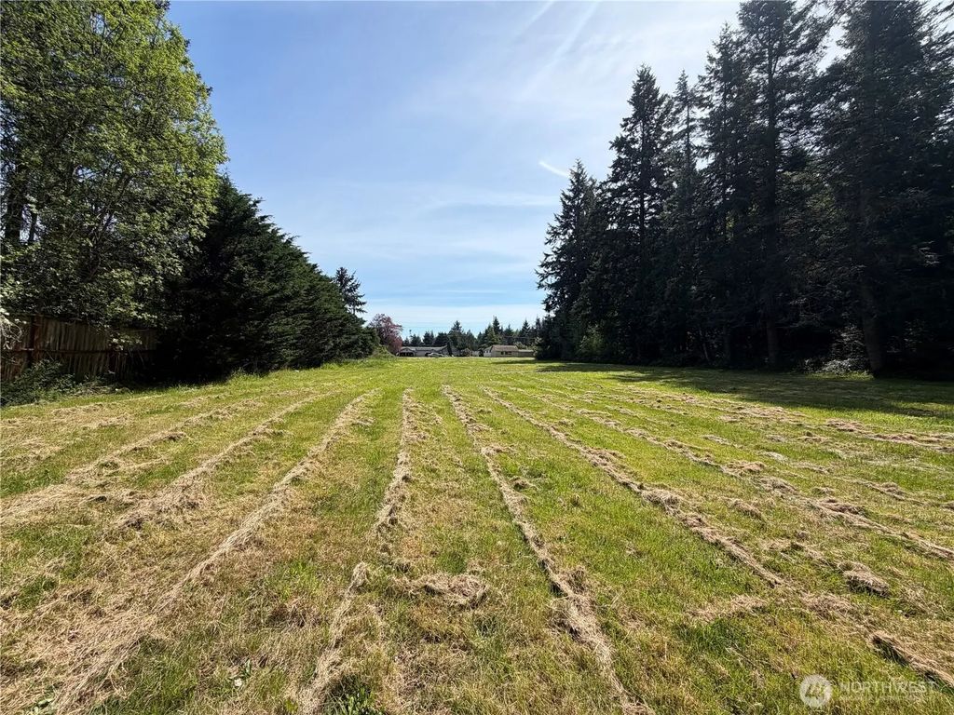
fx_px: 386
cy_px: 358
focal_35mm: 14
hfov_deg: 102.1
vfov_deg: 85.7
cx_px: 477
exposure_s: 1/876
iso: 20
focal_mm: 2.22
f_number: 2.2
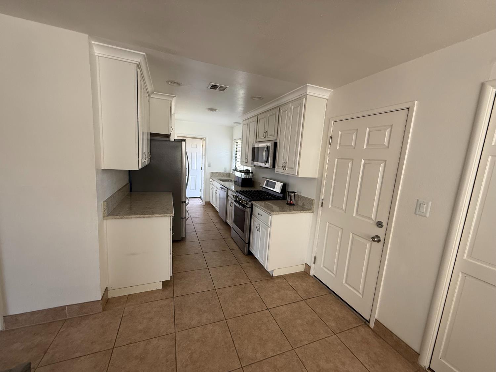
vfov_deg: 85.7
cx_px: 248
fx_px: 201
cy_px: 186
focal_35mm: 14
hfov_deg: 102.1
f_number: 2.2
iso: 160
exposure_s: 1/99
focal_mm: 2.22
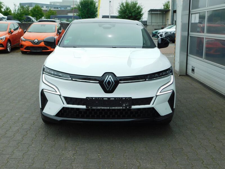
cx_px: 112
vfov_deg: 32.2
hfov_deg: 42.1
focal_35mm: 45
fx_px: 292
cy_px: 84
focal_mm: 8
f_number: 3.7
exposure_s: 1/500
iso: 125
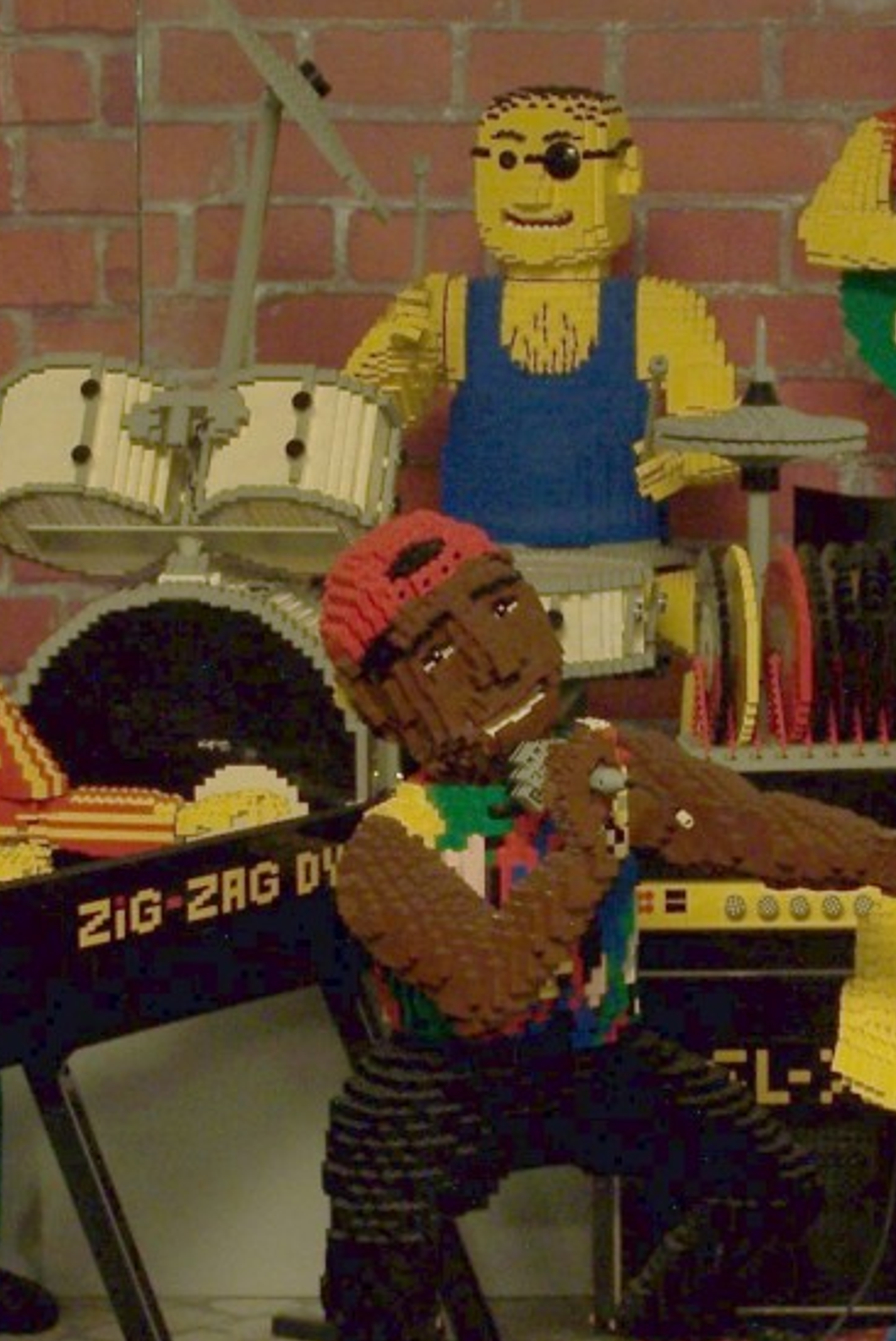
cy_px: 719
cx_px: 786
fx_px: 4996
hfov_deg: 10.2
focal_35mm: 134
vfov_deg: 15.3
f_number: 3.2
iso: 80
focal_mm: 11.5
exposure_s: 1/2
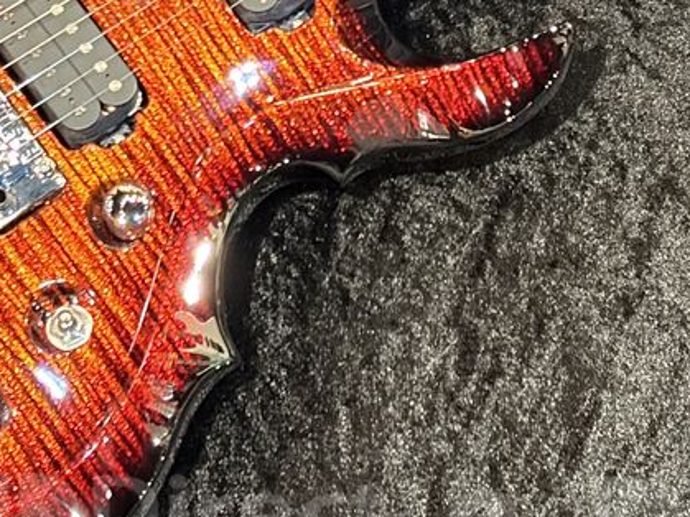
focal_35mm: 159
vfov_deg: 9.2
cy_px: -105
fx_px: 3168
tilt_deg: -62.7
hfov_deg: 12.4
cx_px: 478
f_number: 1.6
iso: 400
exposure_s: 1/30
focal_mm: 5.96
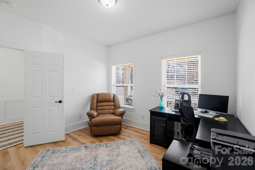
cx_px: 128
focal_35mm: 15
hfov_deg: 100.4
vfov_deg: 77.2
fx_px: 106
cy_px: 85
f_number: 4
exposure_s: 1/500
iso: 100
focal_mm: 10
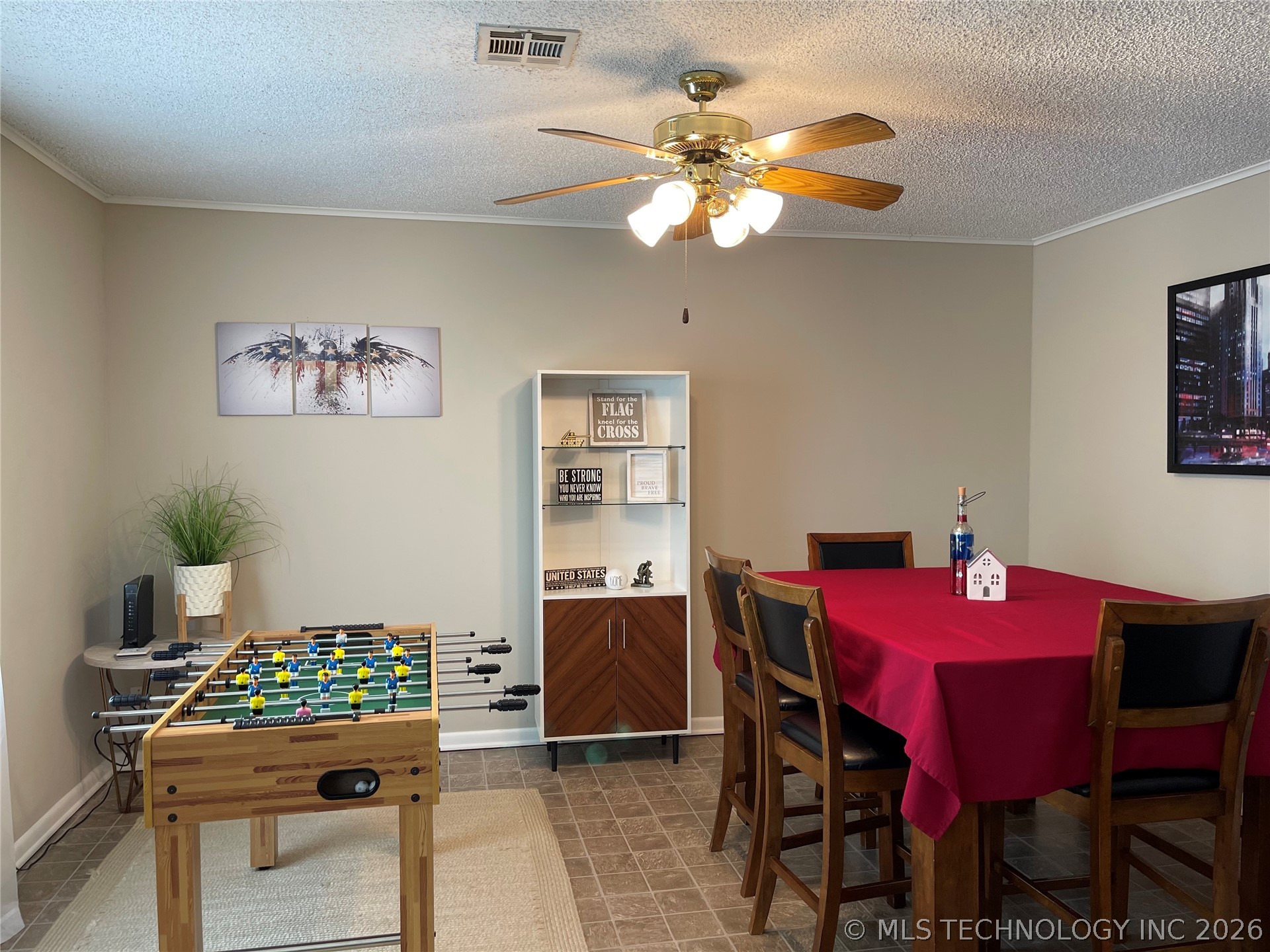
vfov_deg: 53.1
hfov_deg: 67.3
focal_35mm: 26
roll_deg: -0.3
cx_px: 635
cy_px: 476
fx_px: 954
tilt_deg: -3.1
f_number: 1.6
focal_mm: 5.1
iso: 64
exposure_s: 1/60
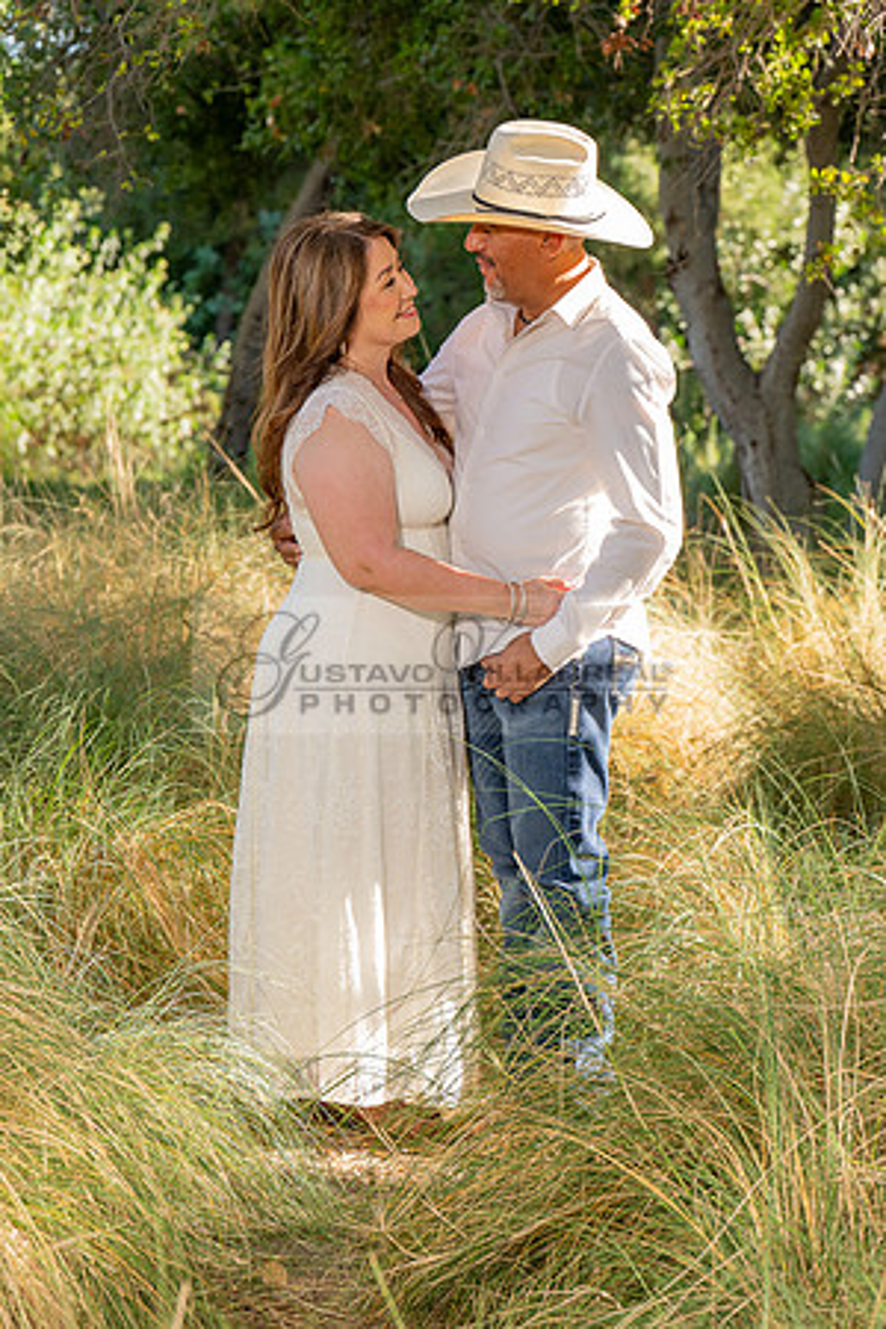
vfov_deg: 18.3
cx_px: 497
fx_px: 4135
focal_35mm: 112
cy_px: 709
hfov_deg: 12.2
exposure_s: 1/200
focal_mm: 70
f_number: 4.5
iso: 200
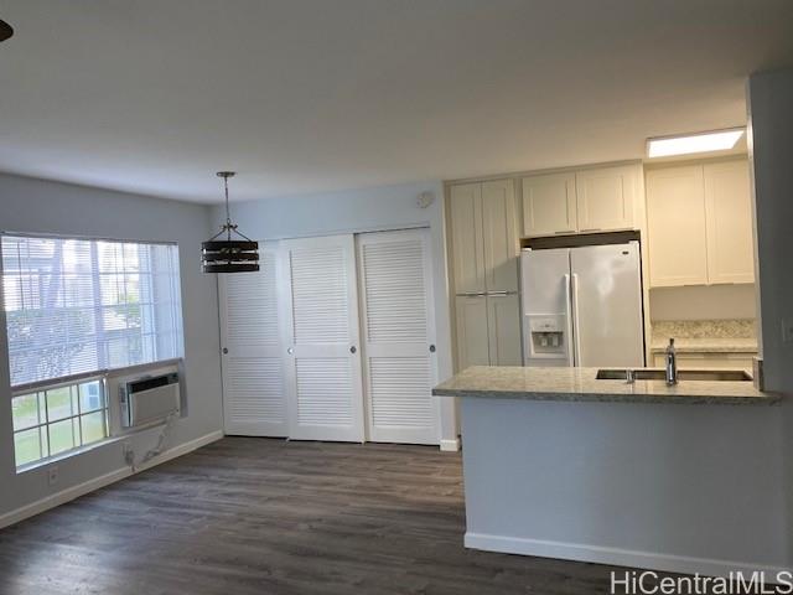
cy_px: 298
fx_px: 596
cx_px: 396
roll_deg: +2.5
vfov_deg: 53.1
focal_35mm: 26
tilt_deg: -0.5
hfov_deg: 67.3
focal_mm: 4.25
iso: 125
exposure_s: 1/120
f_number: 1.8
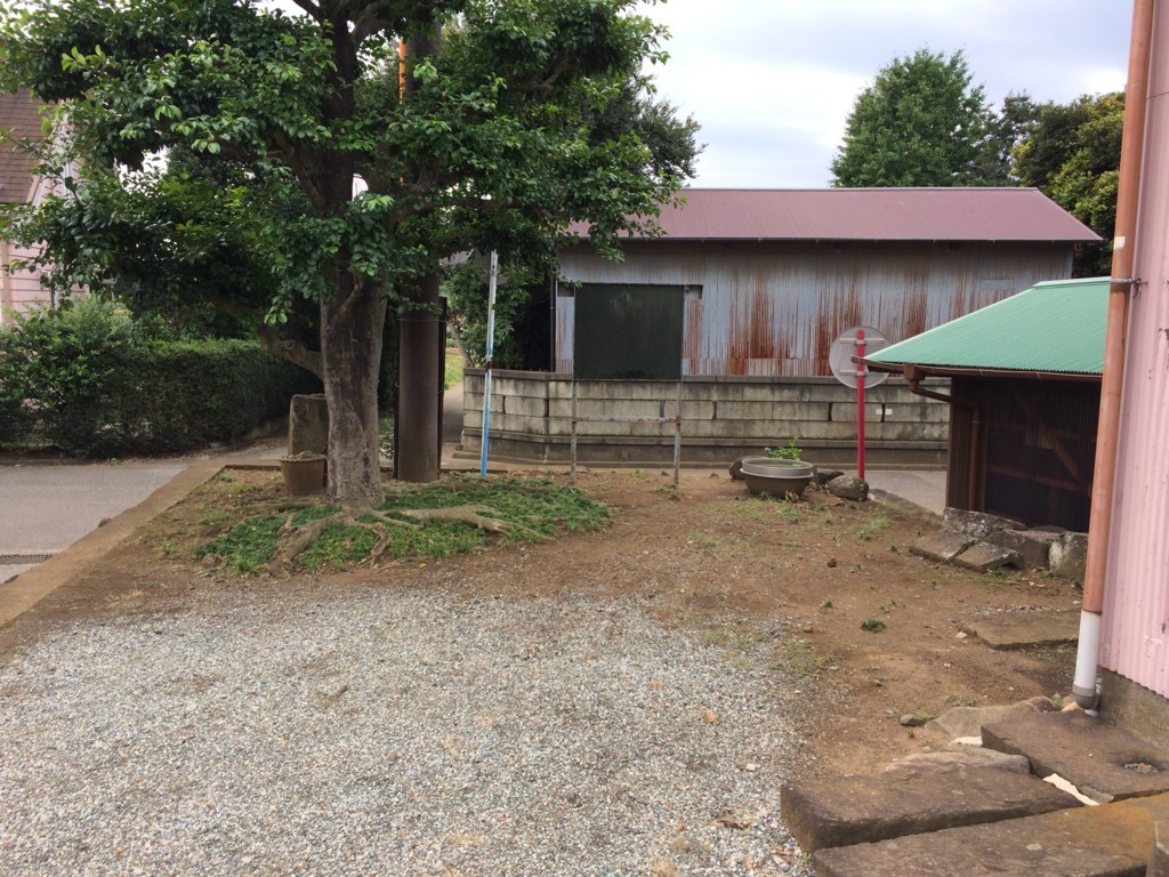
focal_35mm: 29
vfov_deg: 48.2
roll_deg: -0.9
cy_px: 438
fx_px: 979
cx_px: 584
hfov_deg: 61.7
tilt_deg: -10.5
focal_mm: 4.15
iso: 32
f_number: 2.2
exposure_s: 1/586
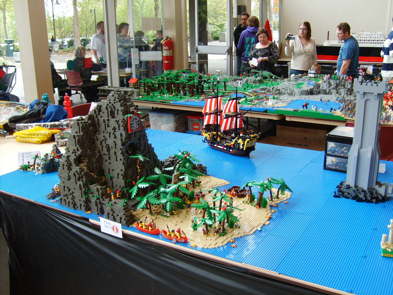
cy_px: 148
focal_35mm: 35
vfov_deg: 40.7
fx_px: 397
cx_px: 196
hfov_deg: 52.6
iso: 50
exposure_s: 1/30
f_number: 2.8
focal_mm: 5.8
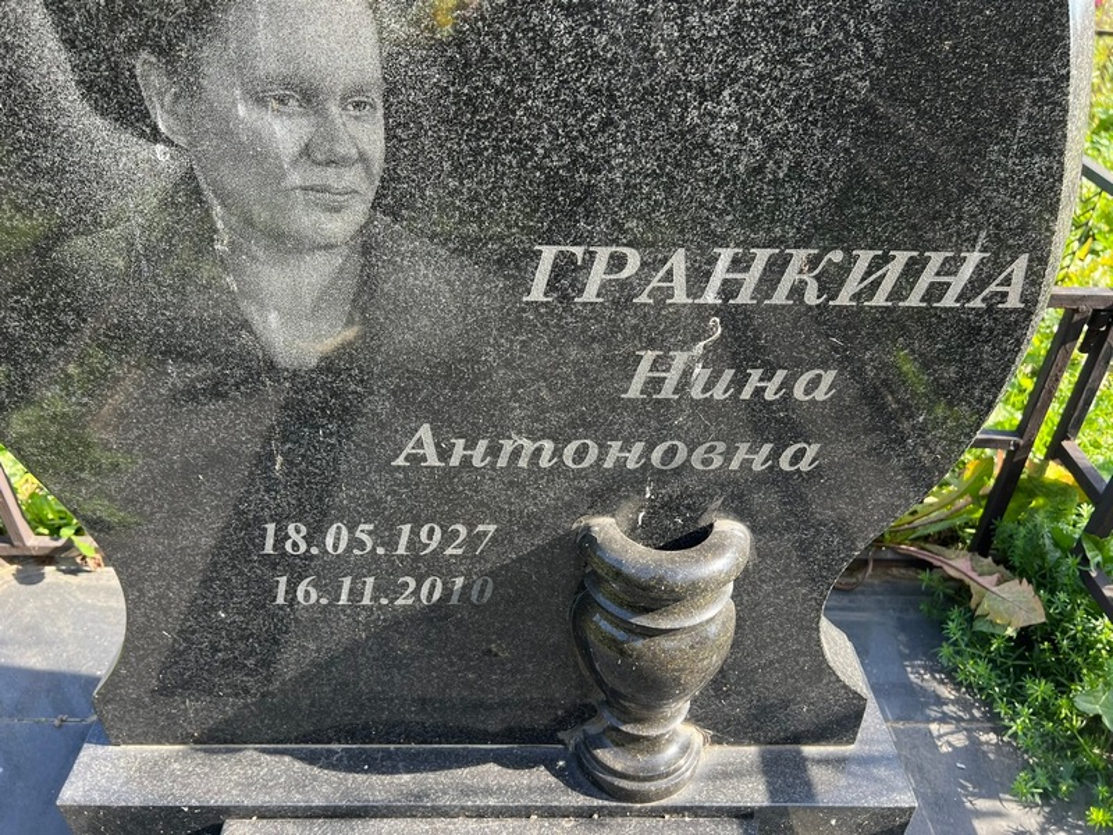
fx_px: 836
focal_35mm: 26
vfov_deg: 53.1
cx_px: 556
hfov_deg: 67.3
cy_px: 418
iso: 50
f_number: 1.5
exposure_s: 1/377
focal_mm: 5.7
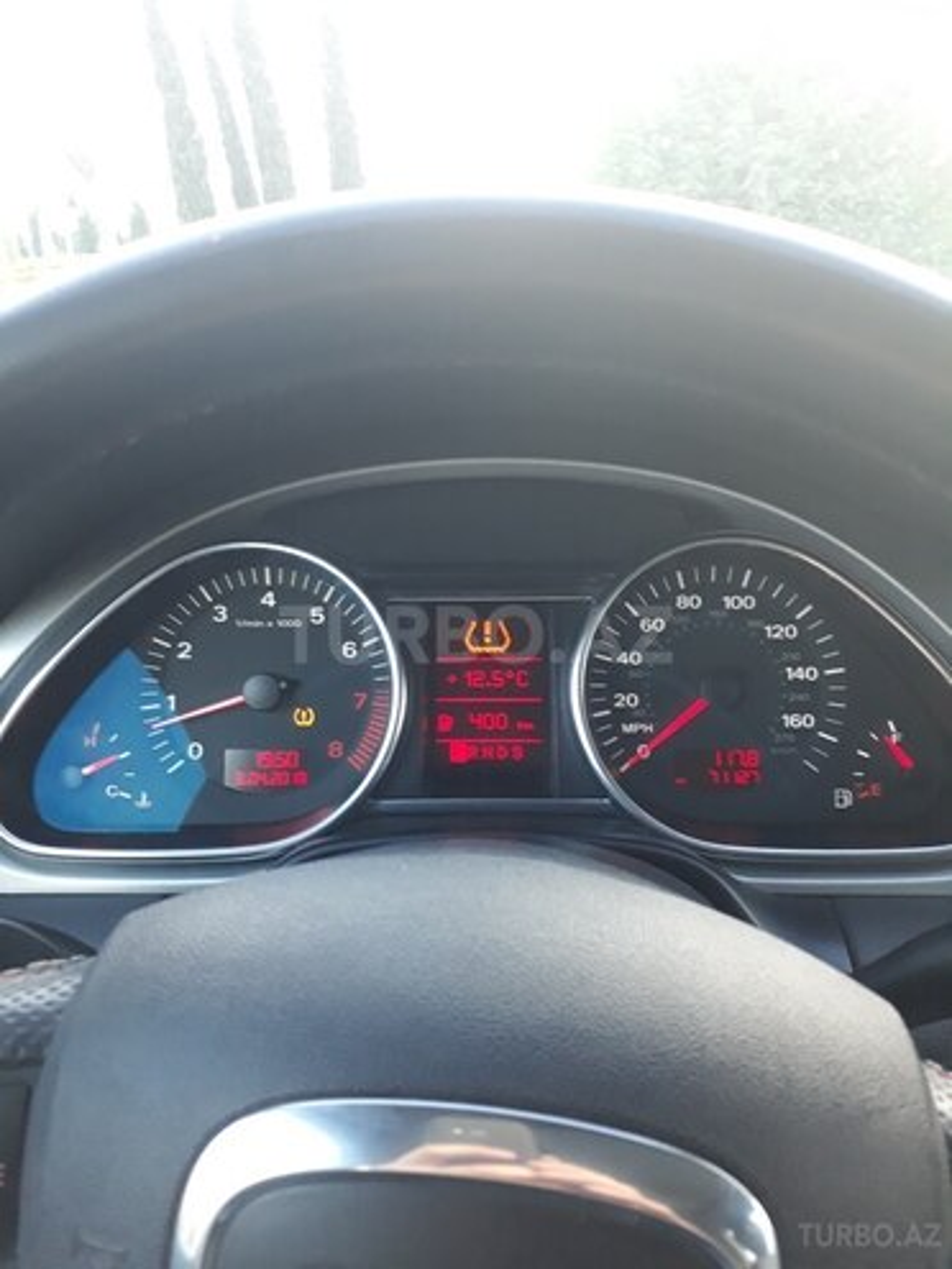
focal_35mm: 27
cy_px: 634
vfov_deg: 65.3
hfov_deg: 51.4
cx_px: 476
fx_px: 990
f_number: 1.9
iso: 200
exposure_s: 1/33
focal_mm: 3.6
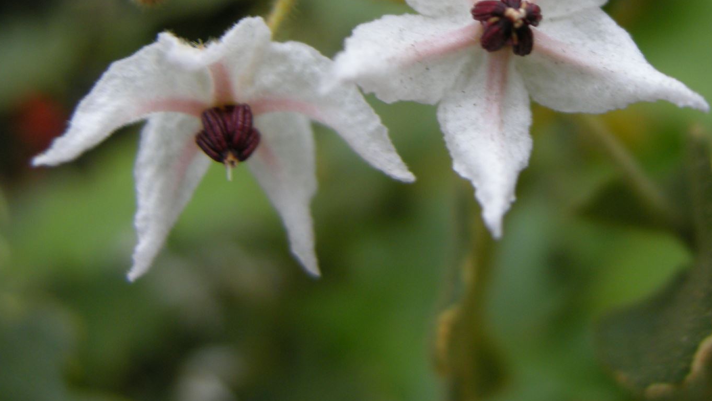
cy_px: 38
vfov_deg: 21.0
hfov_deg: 36.6
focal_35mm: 56
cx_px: 510
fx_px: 1057
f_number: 2.7
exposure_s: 1/53.5
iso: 89
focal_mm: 7.5
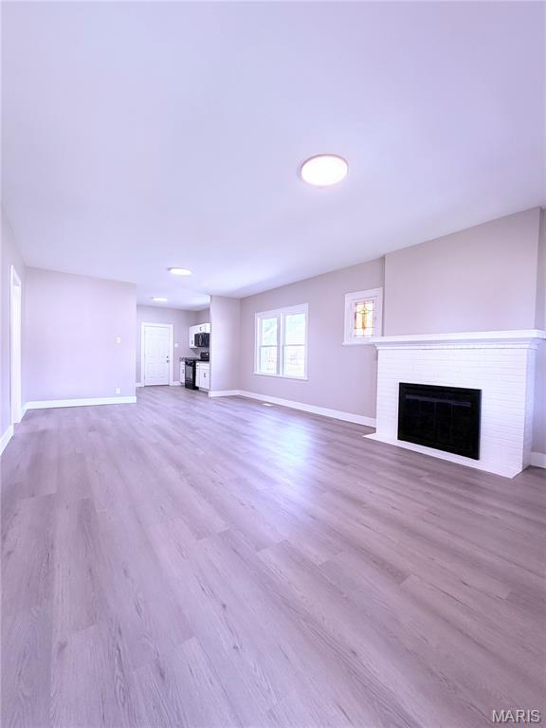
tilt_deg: -0.7
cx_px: 273
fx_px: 294
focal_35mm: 14
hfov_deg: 85.7
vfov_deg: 102.1
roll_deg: -0.3
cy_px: 364
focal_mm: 2.22
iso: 200
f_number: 2.2
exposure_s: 1/120
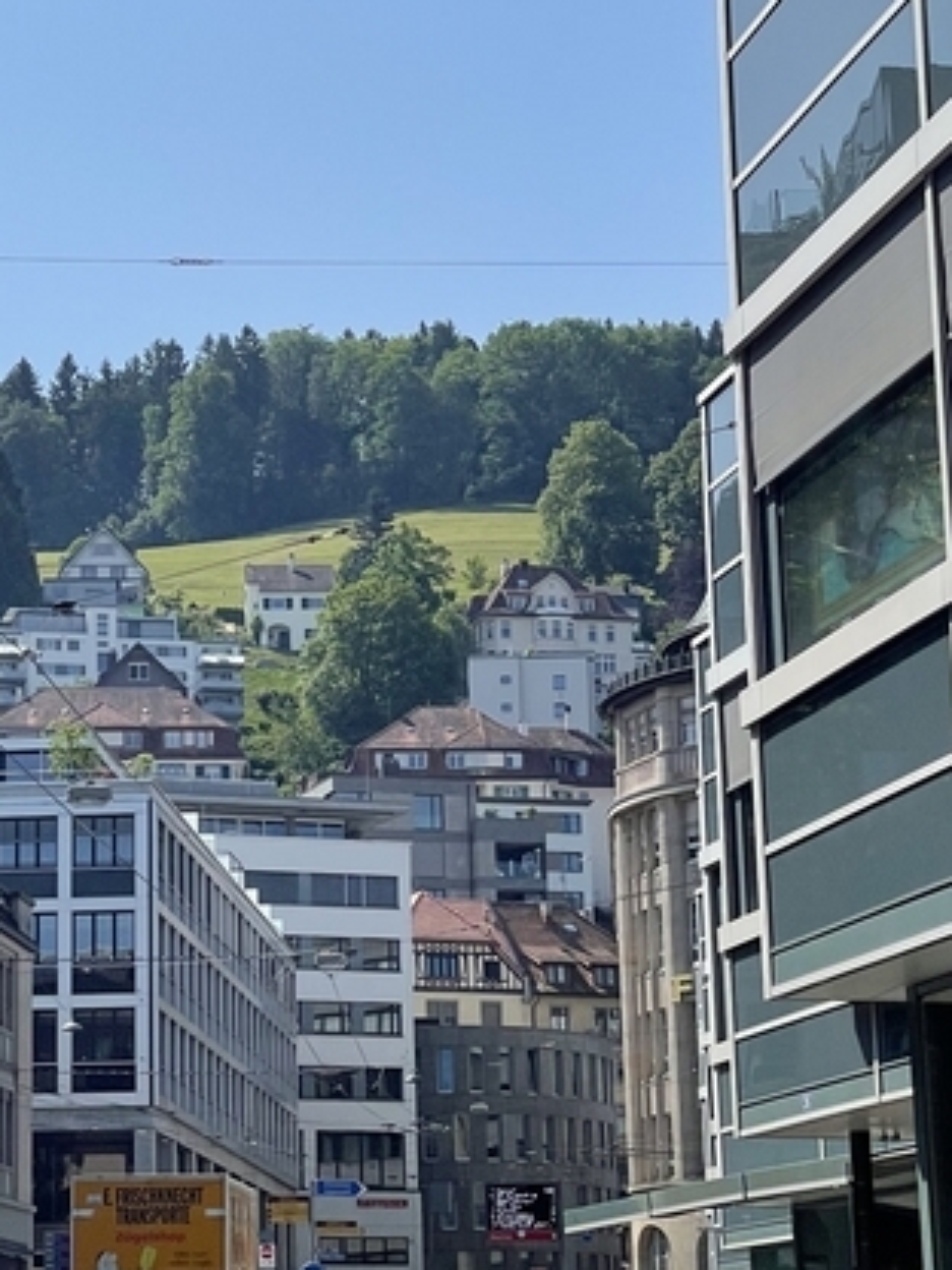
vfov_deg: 19.6
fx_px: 3667
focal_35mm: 100
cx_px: 146
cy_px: 525
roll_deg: -1.4
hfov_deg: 14.7
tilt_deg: +13.1
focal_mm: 6
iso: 25
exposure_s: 1/2817
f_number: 2
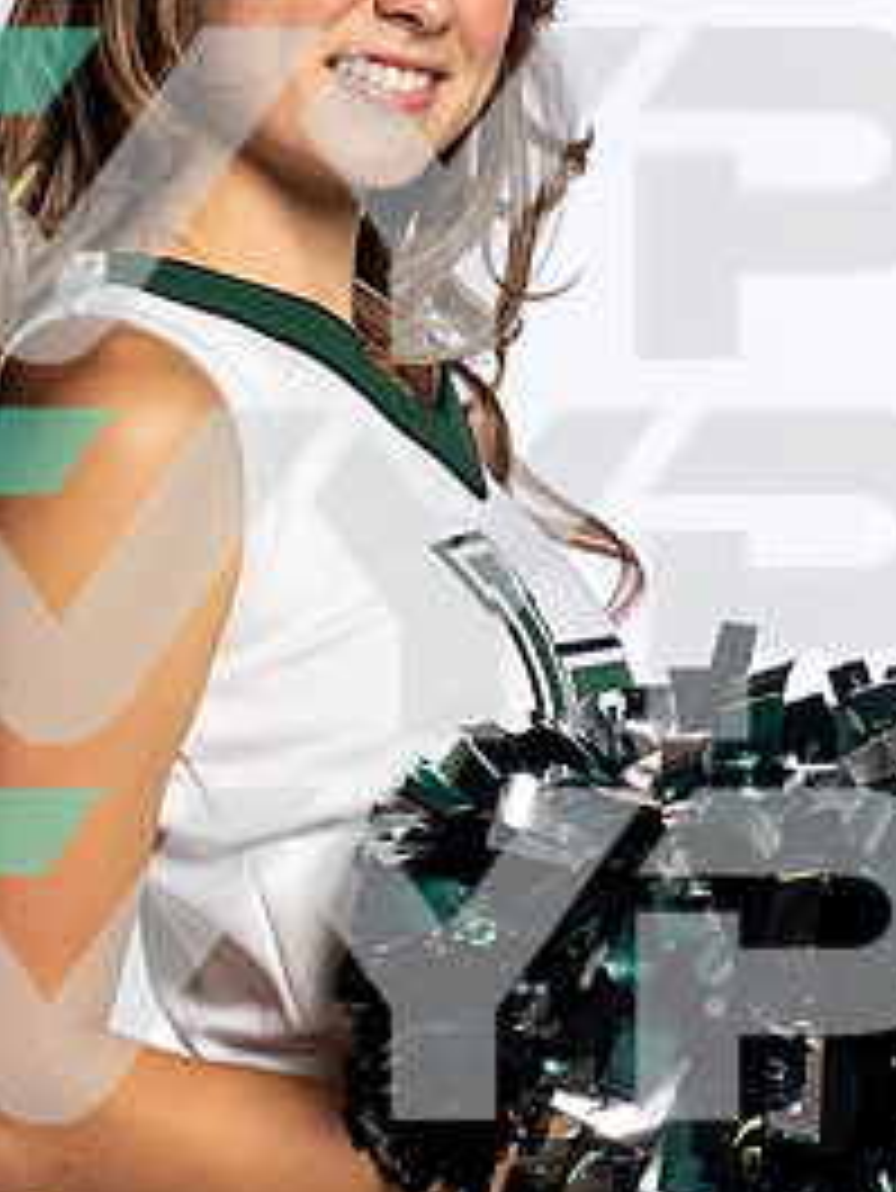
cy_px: 576
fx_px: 4552
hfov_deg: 11.2
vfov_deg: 14.9
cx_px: 371
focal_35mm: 132
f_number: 8
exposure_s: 1/250
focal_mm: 54
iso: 125
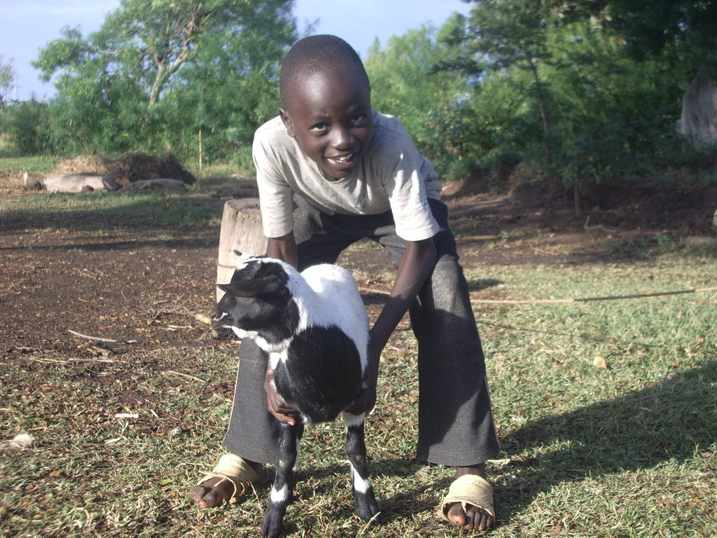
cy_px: 269
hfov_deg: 31.2
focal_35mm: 62
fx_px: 1284
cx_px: 358
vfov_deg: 23.7
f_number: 3.5
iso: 50
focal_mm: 10.2
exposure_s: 1/125
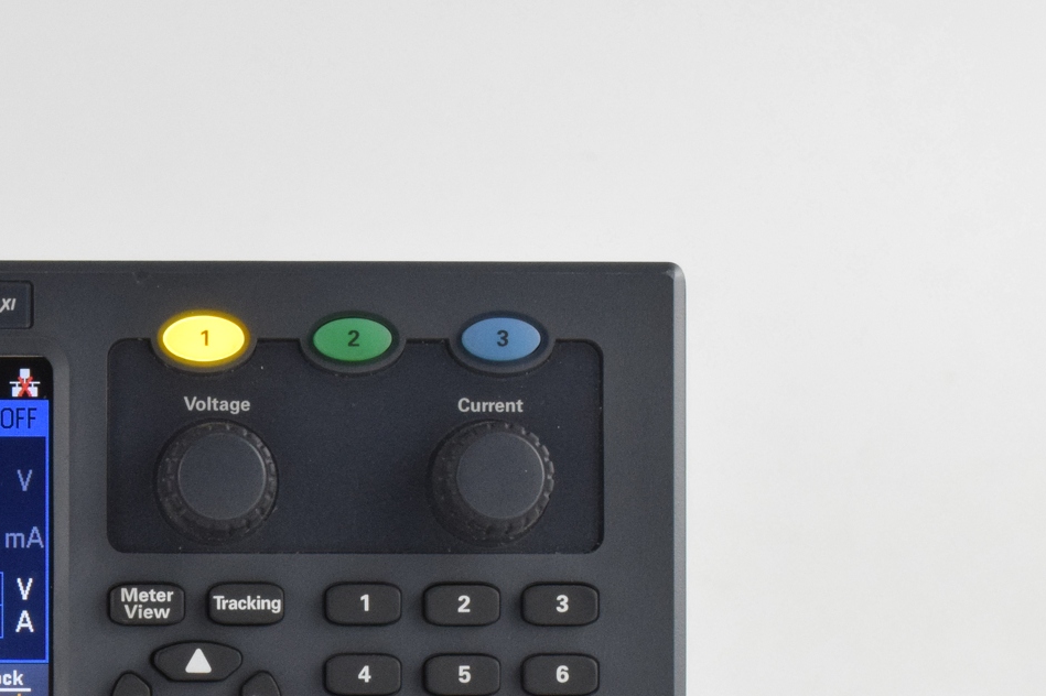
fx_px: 5172
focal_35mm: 178
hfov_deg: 11.4
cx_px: -15
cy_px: 699
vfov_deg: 7.7
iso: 1600
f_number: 22
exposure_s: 1/30
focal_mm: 55
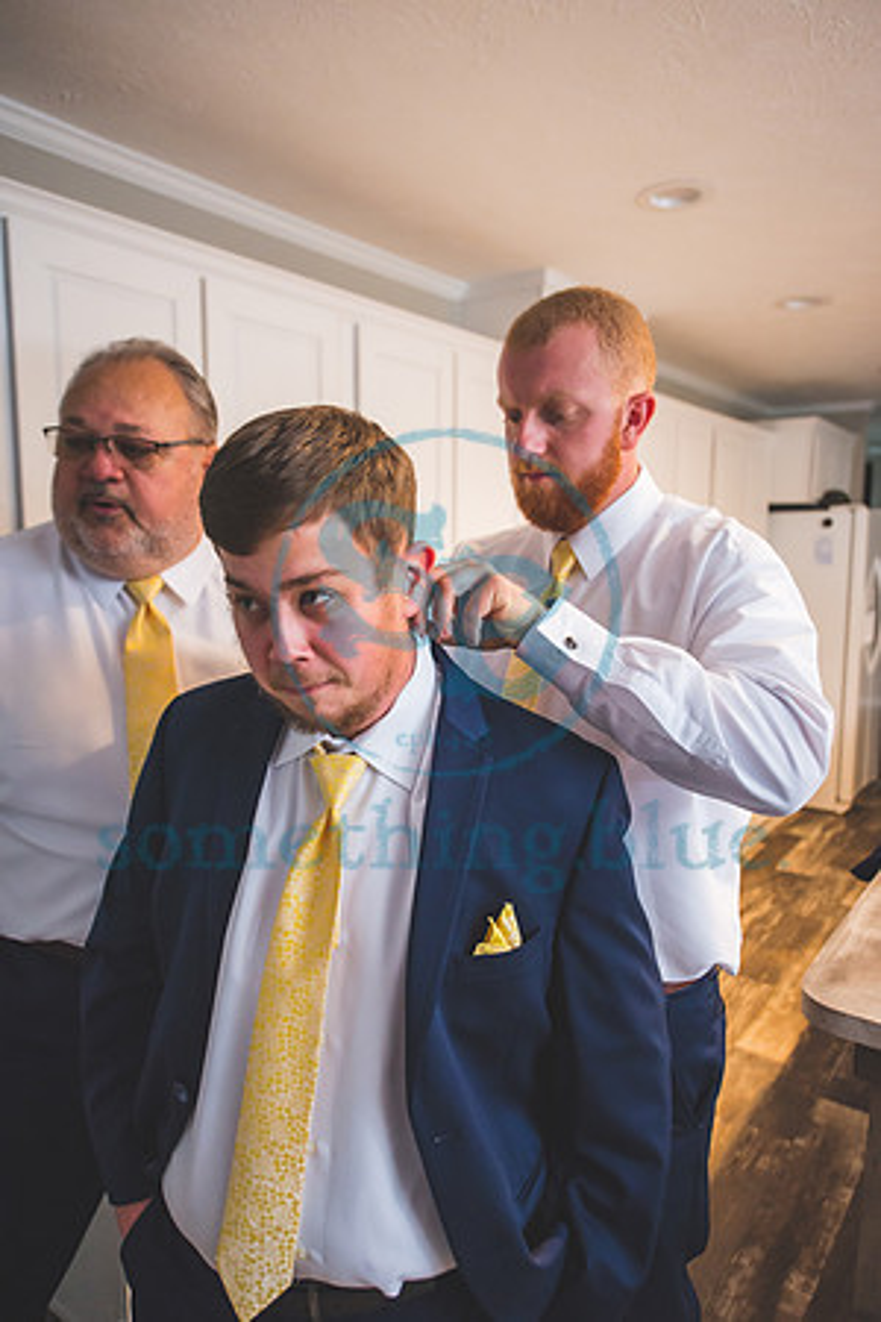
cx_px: 440
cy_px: 661
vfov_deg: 73.7
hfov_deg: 53.1
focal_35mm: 24
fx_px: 881
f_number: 2.8
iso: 2000
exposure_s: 1/200
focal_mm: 24
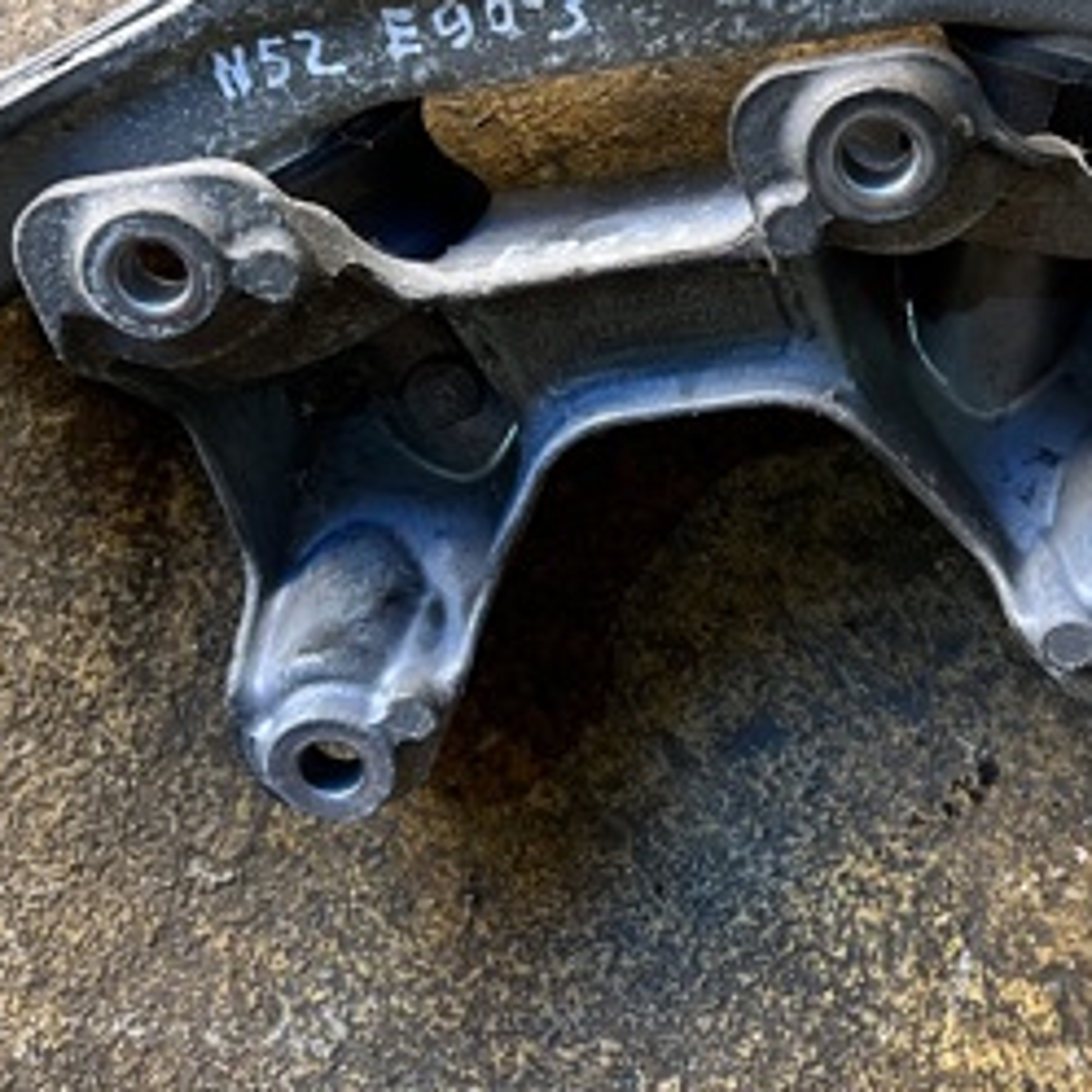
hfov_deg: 28.9
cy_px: 287
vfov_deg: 28.7
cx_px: 706
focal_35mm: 59
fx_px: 2106
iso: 64
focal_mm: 5.7
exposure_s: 1/50
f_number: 1.5
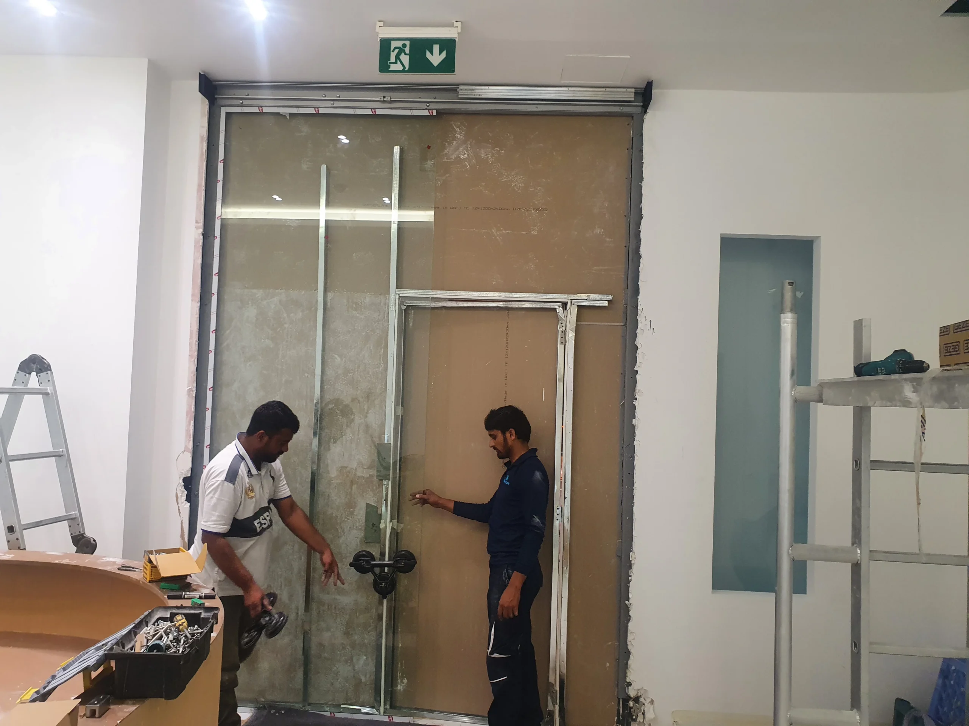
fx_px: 728
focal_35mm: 26
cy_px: 363
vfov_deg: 53.1
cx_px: 484
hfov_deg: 67.3
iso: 250
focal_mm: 4.32
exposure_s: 1/50
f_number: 2.4
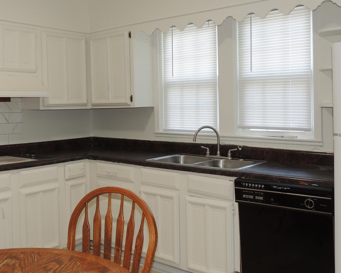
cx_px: 130
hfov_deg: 45.4
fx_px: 404
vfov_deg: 37.2
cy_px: 112
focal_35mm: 40
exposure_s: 1/40
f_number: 3
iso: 200
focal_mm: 4.3
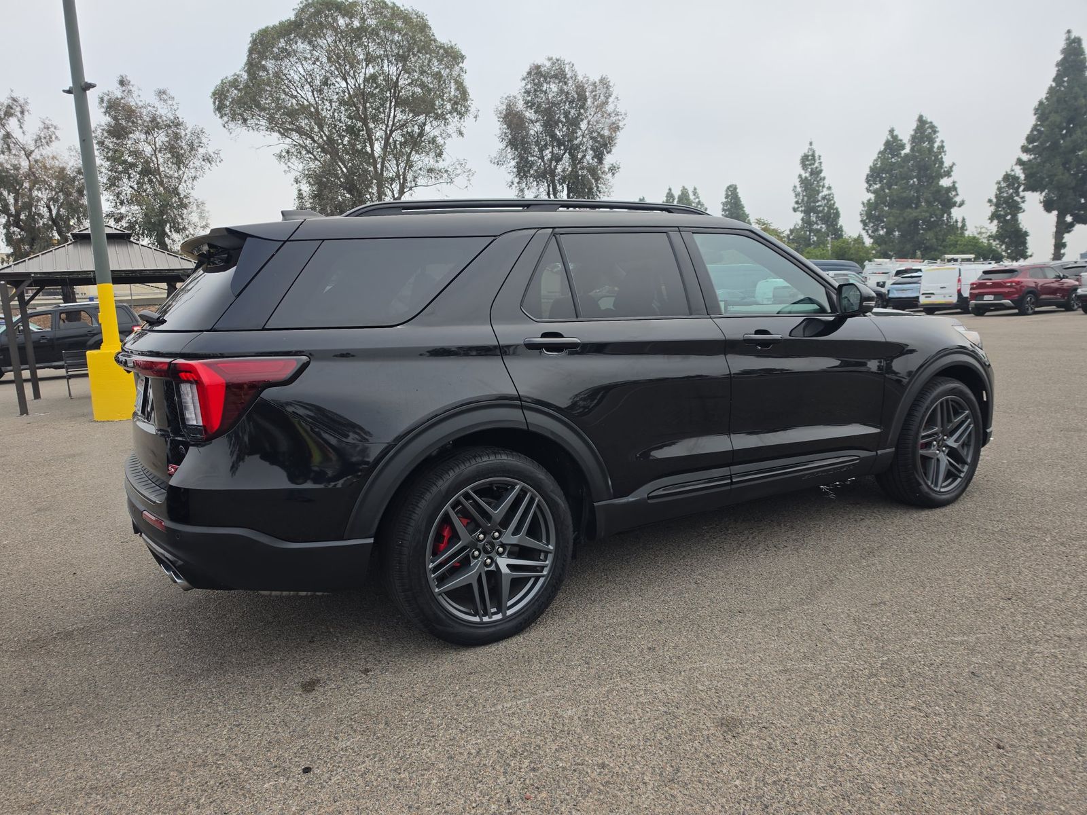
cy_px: 408
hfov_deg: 73.9
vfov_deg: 58.9
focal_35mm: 23
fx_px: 722
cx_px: 544
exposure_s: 1/132
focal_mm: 6.5
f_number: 1.4
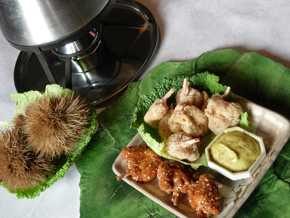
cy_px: 109
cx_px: 145
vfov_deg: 24.0
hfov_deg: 31.7
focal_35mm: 61
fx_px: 511
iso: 79
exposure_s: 1/65.8
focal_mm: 12.7
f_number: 3.5
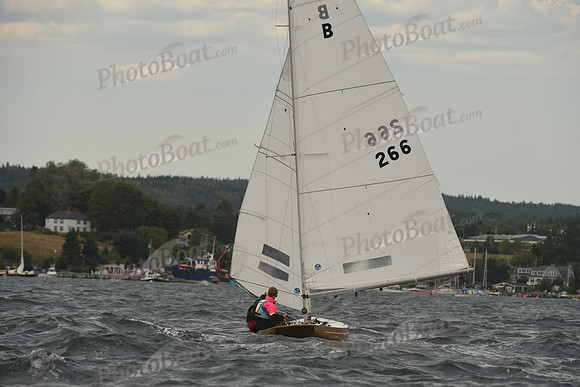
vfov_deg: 4.4
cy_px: 194
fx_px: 4995
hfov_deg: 6.6
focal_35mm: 310
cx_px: 290
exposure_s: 1/640
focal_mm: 310
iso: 250
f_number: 7.1
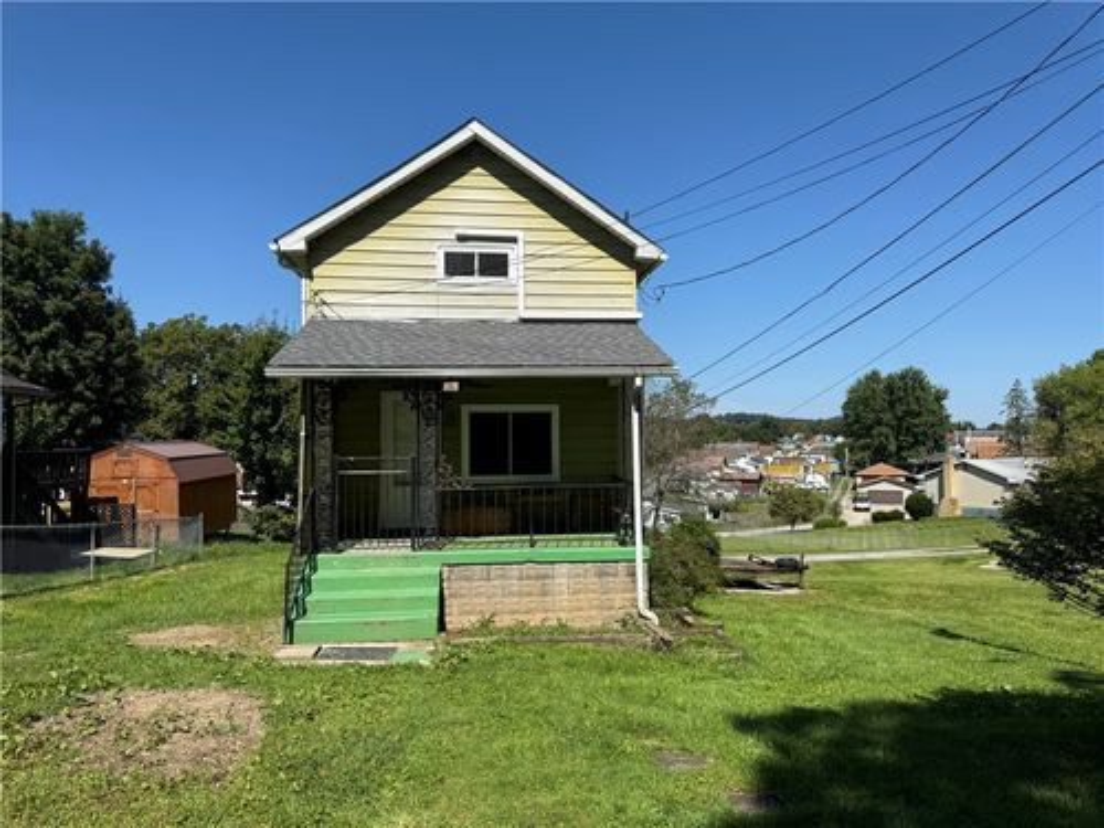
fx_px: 765
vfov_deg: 56.8
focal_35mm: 24
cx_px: 552
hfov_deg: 71.6
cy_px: 414
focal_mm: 6.76
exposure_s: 1/4975
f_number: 1.78
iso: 80
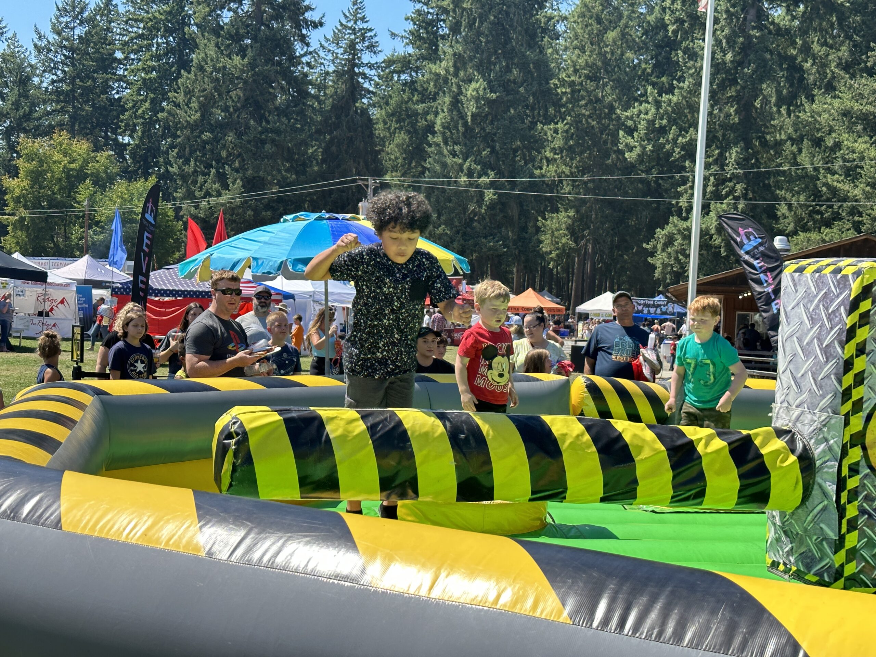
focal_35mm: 48
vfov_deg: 30.3
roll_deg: -3.4
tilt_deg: -2.2
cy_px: 328
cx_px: 438
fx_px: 1215
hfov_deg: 39.7
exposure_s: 1/2469
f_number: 1.78
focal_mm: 6.86
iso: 64
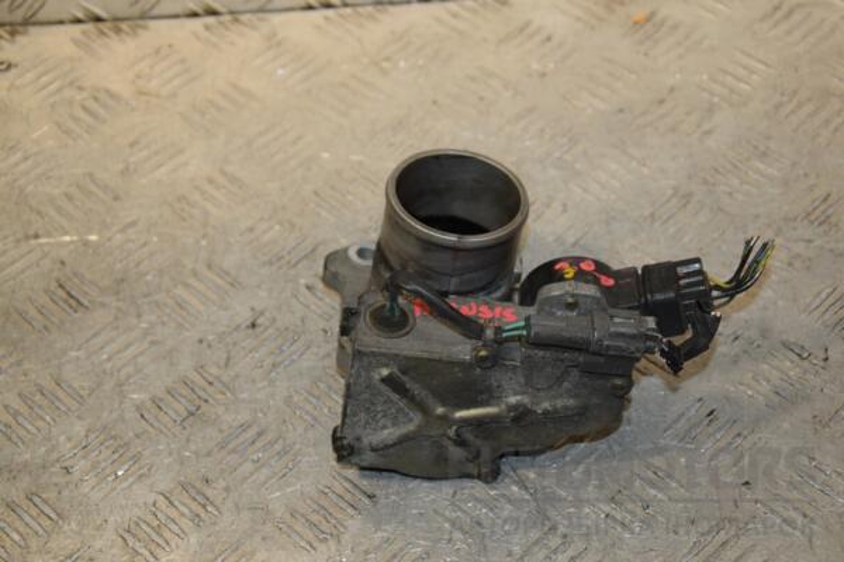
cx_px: 422
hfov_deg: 27.0
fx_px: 1758
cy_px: 281
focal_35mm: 75
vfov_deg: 18.2
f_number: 6.3
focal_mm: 50
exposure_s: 1/200
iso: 800
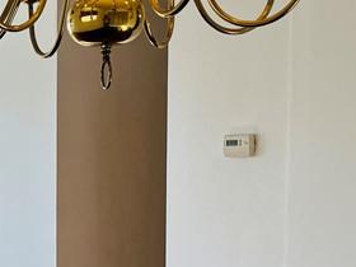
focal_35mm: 95
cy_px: 244
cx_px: -123
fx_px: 977
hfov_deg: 18.9
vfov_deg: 15.4
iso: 50
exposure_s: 1/282
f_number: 1.6
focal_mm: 5.1
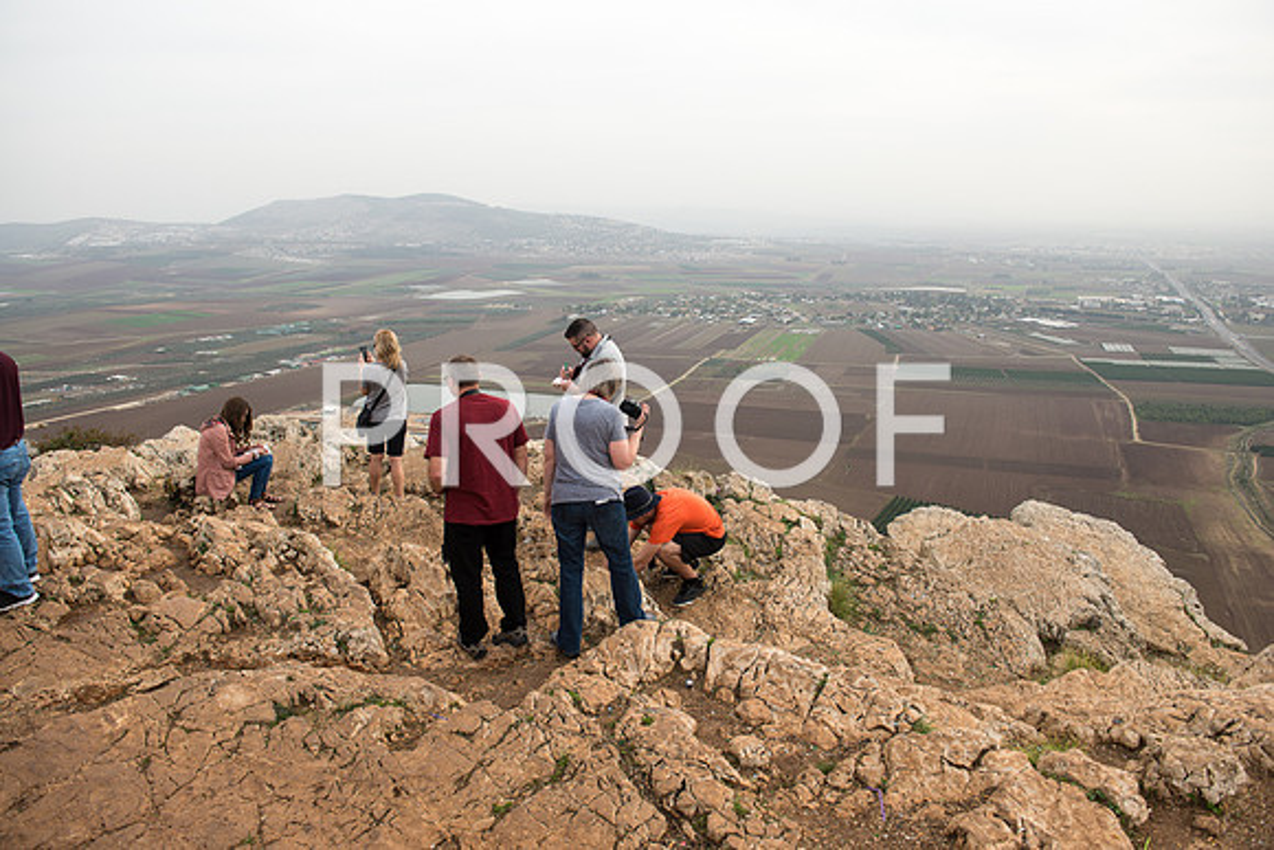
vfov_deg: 49.6
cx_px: 637
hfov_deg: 69.4
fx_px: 920
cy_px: 425
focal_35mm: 26
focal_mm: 26
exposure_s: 1/500
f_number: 3.5
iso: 100
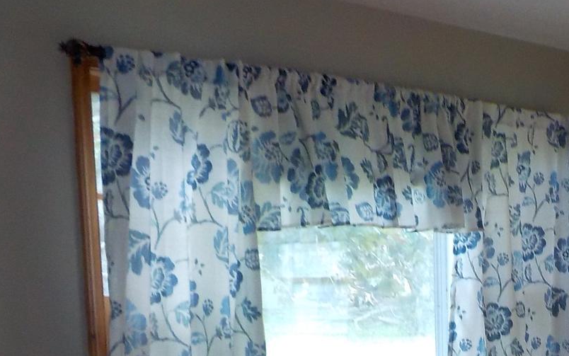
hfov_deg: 24.4
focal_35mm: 81
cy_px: 460
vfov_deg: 15.4
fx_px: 1256
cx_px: 559
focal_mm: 4.1
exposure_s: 1/30
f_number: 3.3
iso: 220
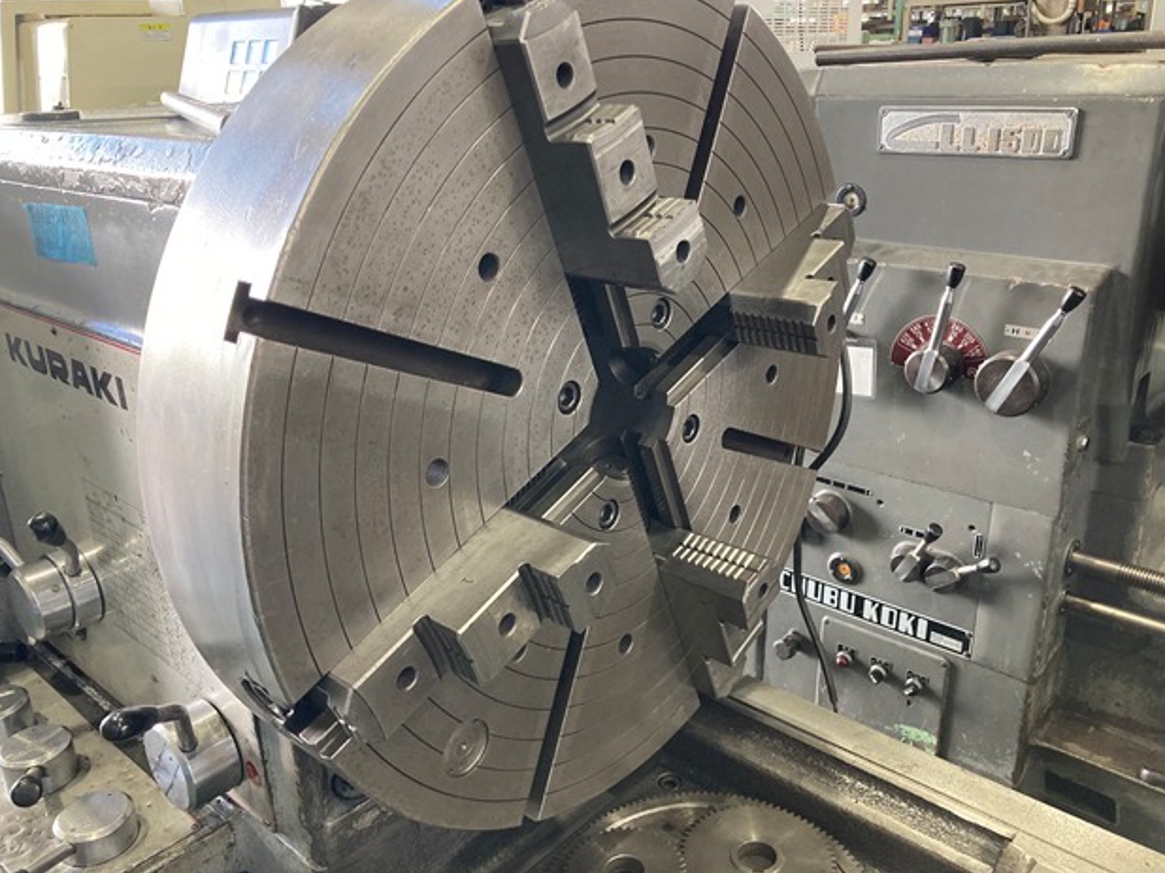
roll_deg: +1.7
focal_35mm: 29
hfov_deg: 61.7
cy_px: 424
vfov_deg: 48.2
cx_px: 590
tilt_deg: -20.3
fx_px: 976
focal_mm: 3.99
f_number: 1.8
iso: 125
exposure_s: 1/60
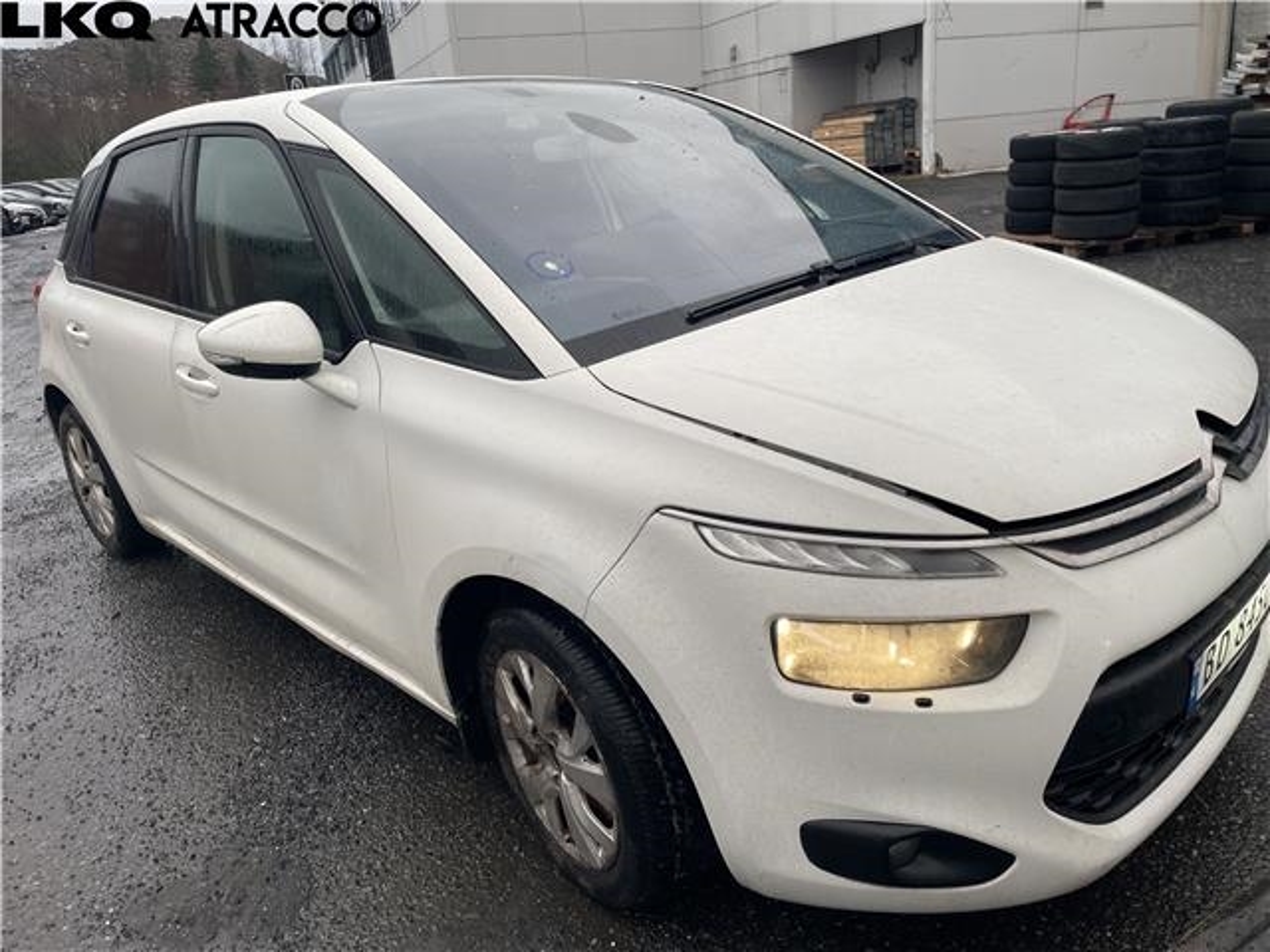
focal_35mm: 26
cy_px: 476
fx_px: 954
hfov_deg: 67.3
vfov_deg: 53.1
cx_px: 635
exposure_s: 1/145
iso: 32
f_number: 1.6
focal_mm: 4.2
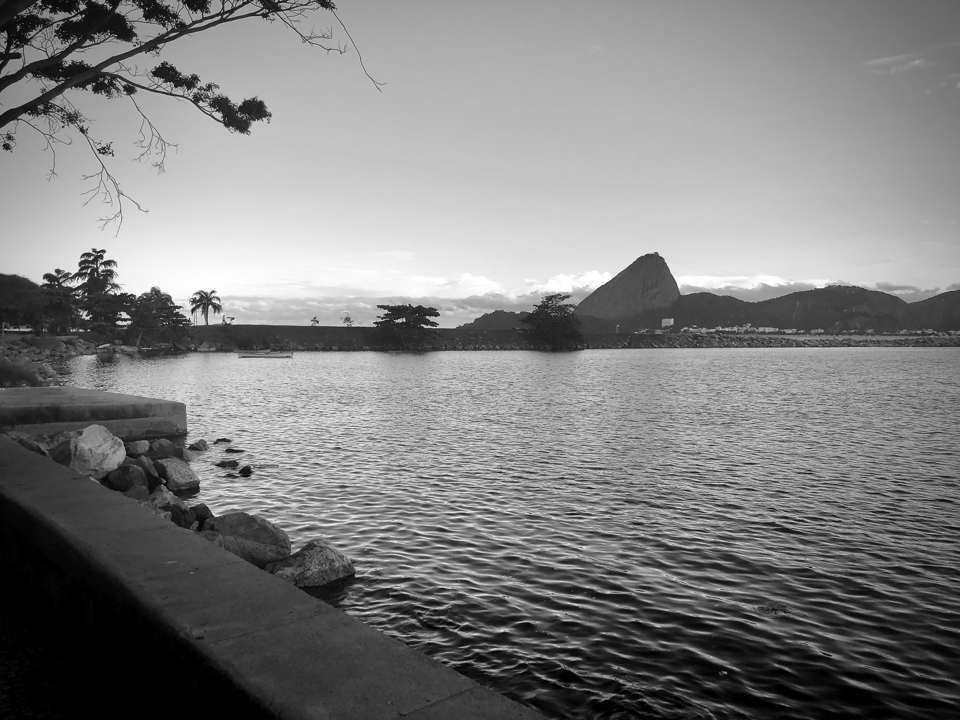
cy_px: 360
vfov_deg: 49.7
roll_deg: -0.8
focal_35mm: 28
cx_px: 480
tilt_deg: -2.1
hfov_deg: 63.4
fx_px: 777
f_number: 1.8
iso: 20
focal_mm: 3.99
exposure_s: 1/706
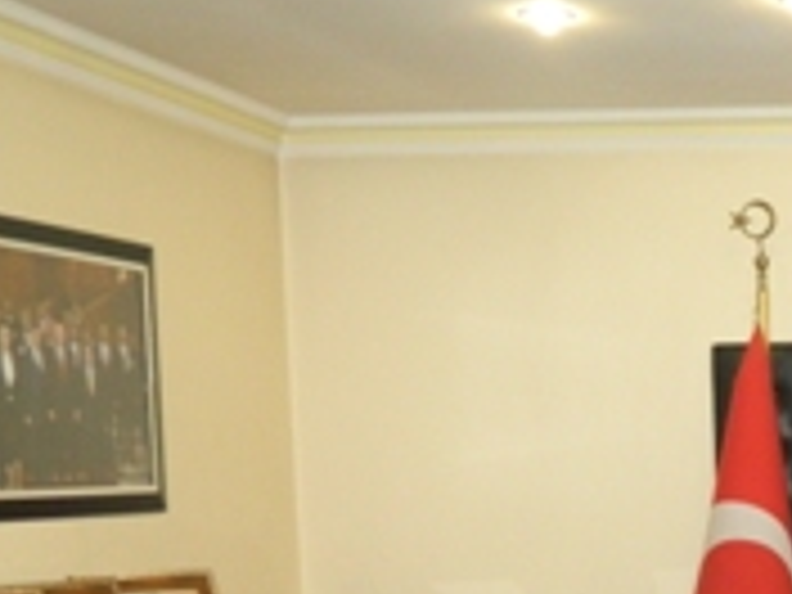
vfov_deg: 17.7
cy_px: 738
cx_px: 958
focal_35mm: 79
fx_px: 1807
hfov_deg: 22.7
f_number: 3.2
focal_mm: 5.6
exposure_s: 1/40
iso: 360
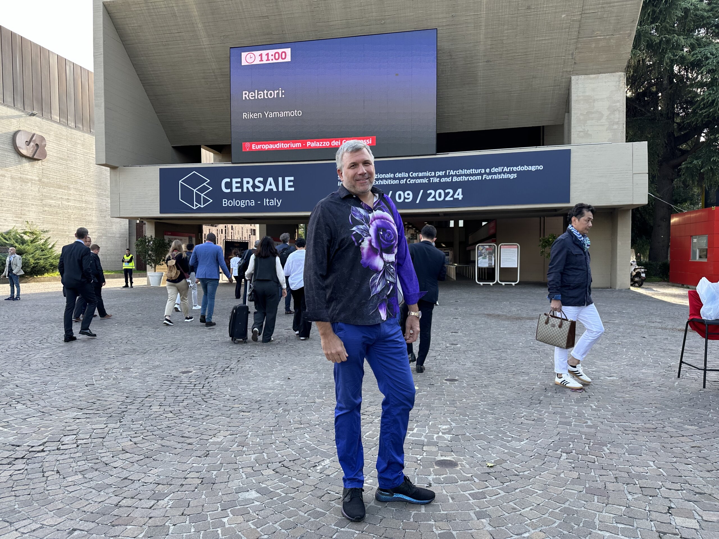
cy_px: 270
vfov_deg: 56.8
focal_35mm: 24
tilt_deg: -0.8
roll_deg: +0.6
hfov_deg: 71.6
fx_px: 498
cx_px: 360
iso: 80
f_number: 1.78
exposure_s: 1/268
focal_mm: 6.86
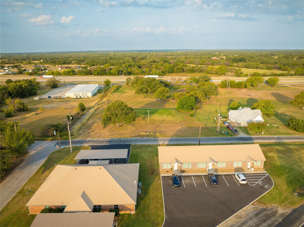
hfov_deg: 71.6
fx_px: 211
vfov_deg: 56.8
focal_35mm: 24
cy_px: 114
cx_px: 152
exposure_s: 1/160
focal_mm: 12.29
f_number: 2.8
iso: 100
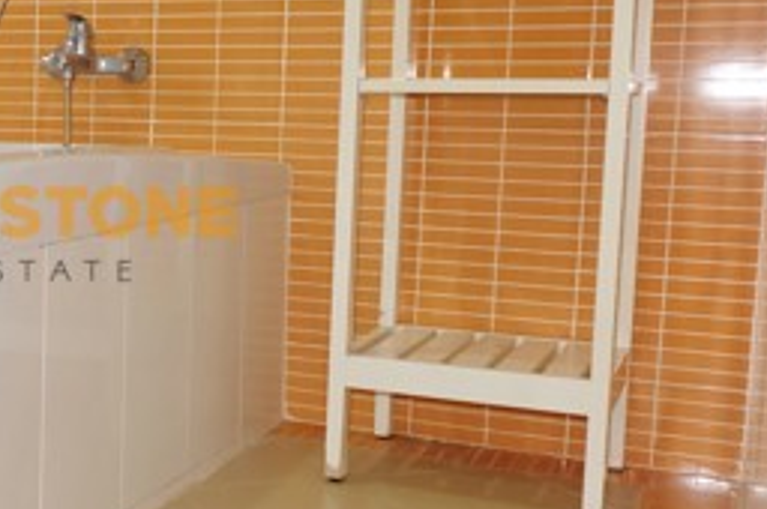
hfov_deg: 29.1
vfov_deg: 22.2
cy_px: 234
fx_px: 1298
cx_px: -117
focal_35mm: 61
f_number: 3.6
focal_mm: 17.5
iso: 200
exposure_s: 1/30
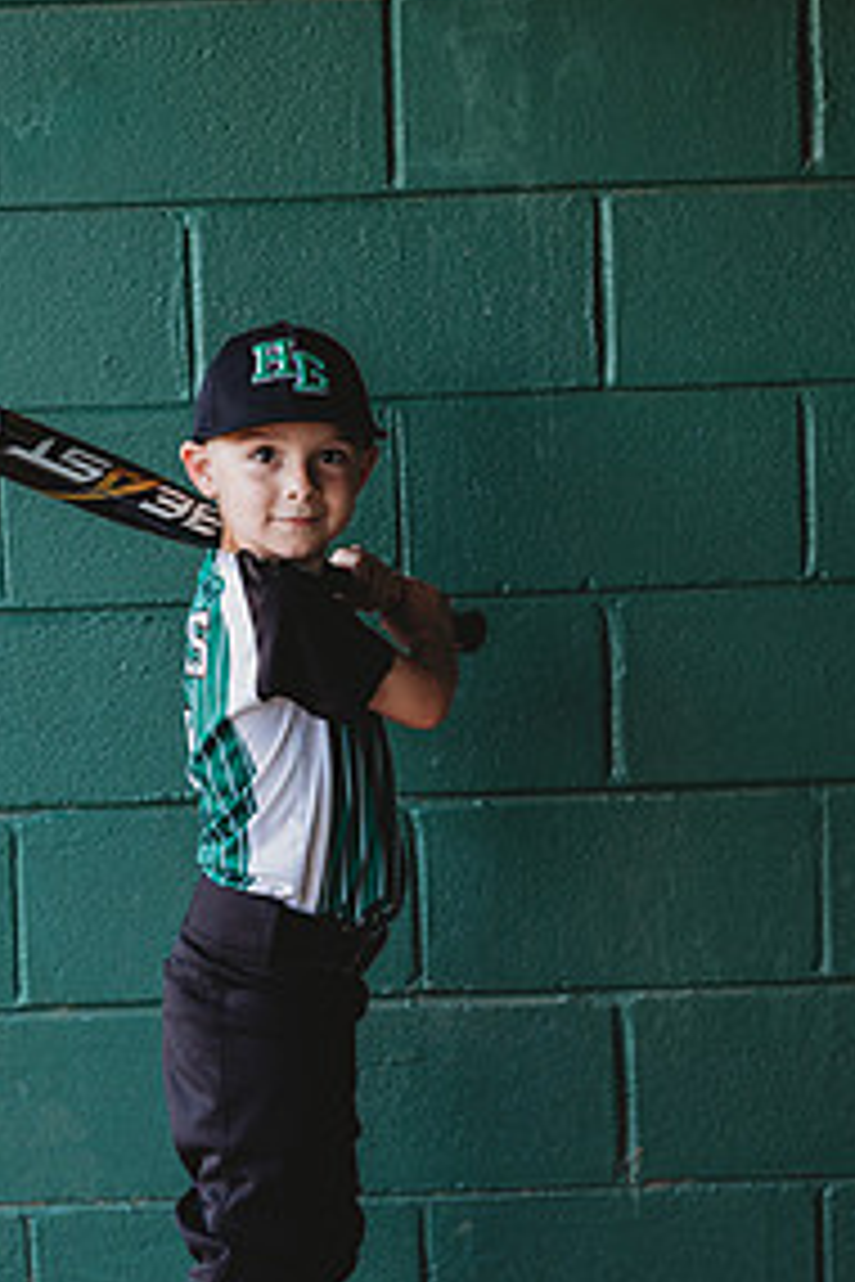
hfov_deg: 10.2
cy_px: 756
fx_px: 4773
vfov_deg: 15.3
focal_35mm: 134
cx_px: 202
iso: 320
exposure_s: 1/250
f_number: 2.8
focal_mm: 85
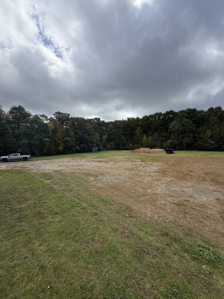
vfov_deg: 102.1
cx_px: 112
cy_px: 150
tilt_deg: -1.4
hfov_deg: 85.7
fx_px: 121
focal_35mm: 14
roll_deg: +0.7
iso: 25
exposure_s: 1/1167
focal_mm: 2.22
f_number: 2.2
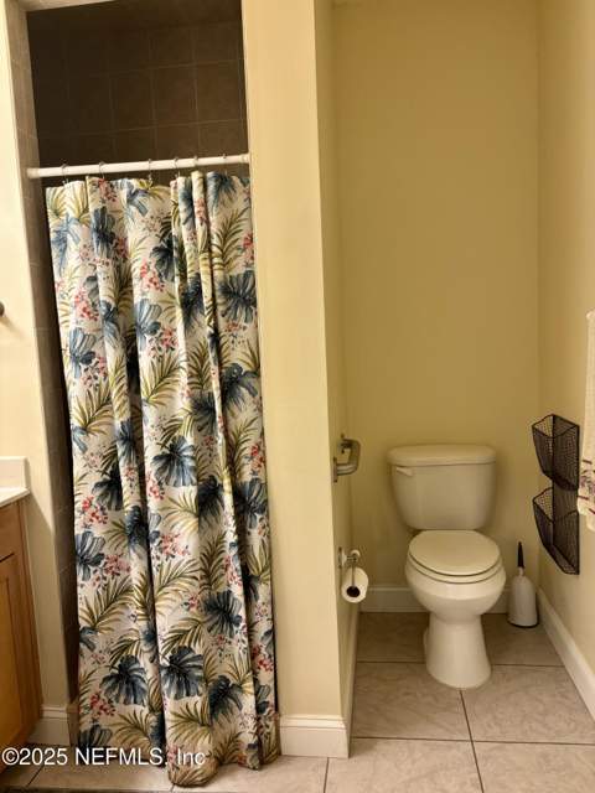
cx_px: 298
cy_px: 396
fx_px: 596
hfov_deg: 53.1
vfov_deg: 67.3
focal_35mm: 26
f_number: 1.6
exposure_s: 1/60
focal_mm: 5.96
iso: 125
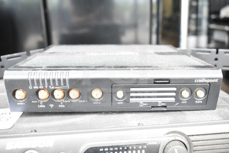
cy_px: 76
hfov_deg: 55.1
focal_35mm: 34
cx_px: 114
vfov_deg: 38.4
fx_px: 219
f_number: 5
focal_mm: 23
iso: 1600
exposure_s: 1/100
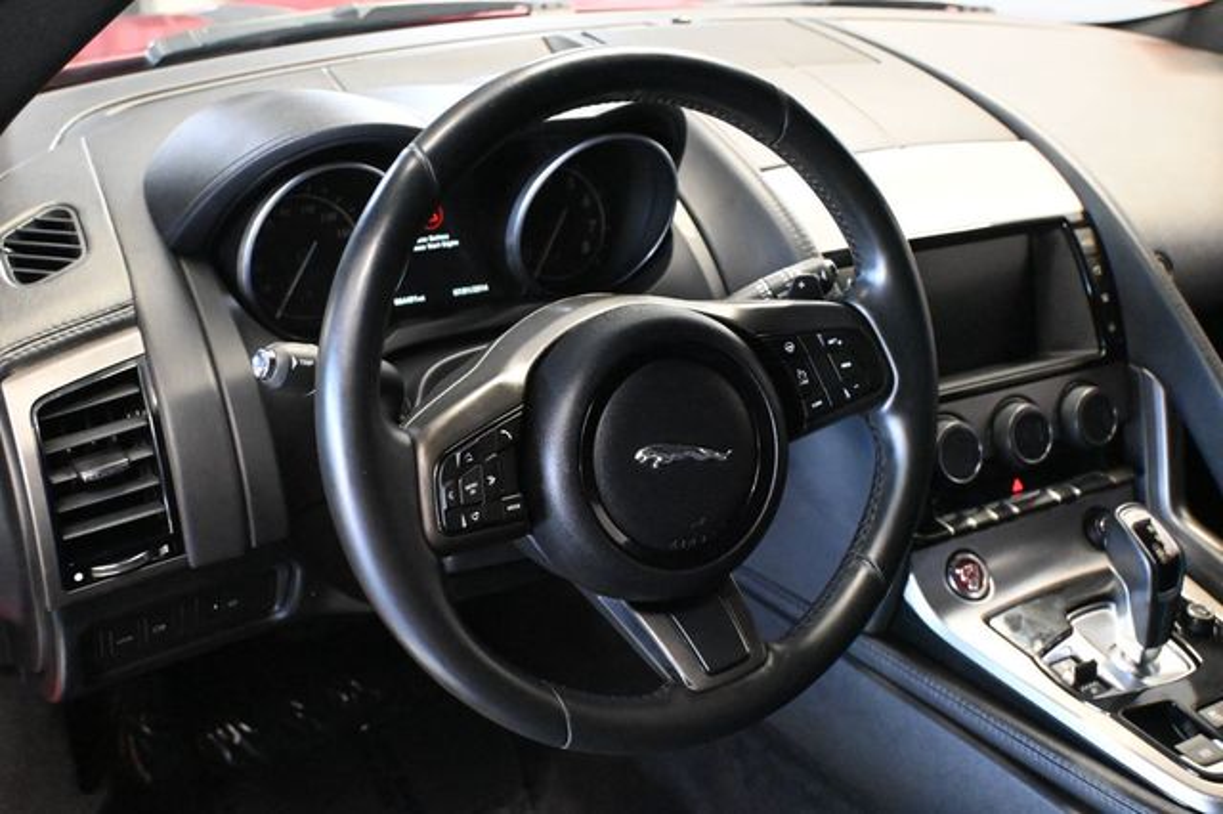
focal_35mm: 37
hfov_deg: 52.2
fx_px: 1248
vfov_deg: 36.1
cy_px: 407
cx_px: 612
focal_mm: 24.5
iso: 11400
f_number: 4.2
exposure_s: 1/60
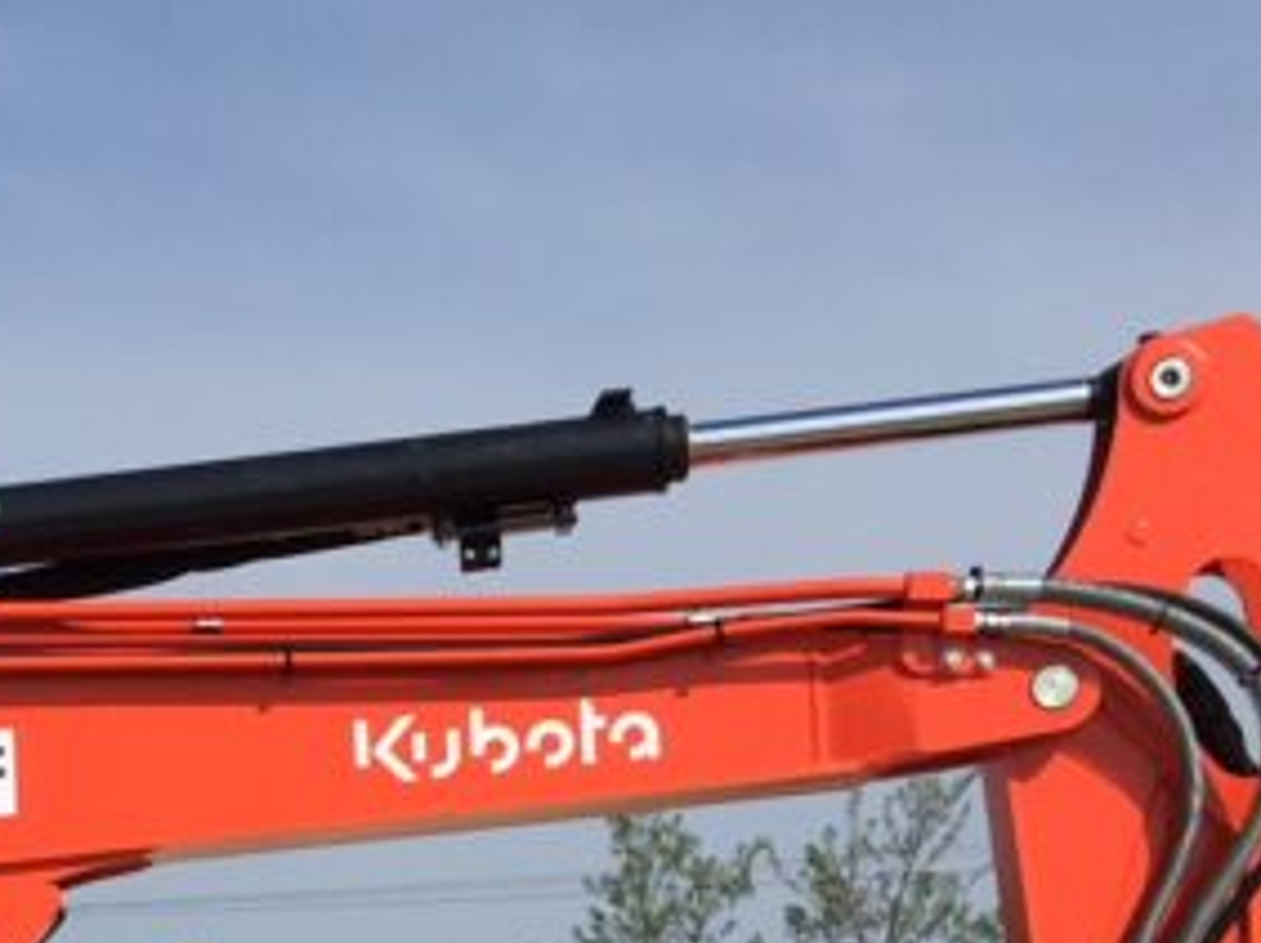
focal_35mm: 106
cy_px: 1540
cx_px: -550
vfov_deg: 13.0
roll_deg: -0.4
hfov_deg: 17.0
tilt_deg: -3.5
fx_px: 3858
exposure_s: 1/2825
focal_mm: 4.15
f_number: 2.2
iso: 32
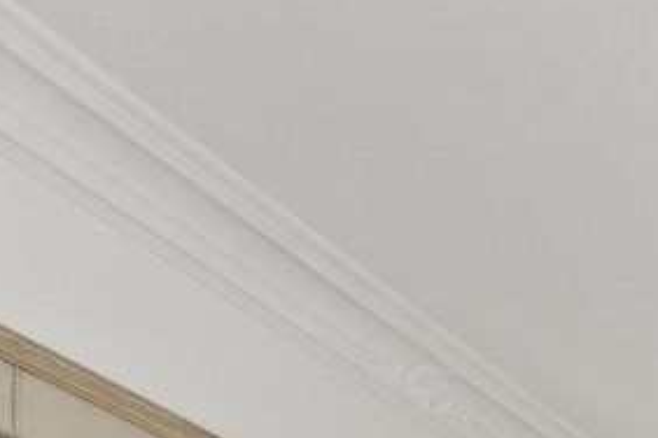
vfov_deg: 12.3
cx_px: 1325
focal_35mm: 87
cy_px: 1061
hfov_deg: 17.0
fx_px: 1590
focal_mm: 12
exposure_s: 1/25
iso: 3200
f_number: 9
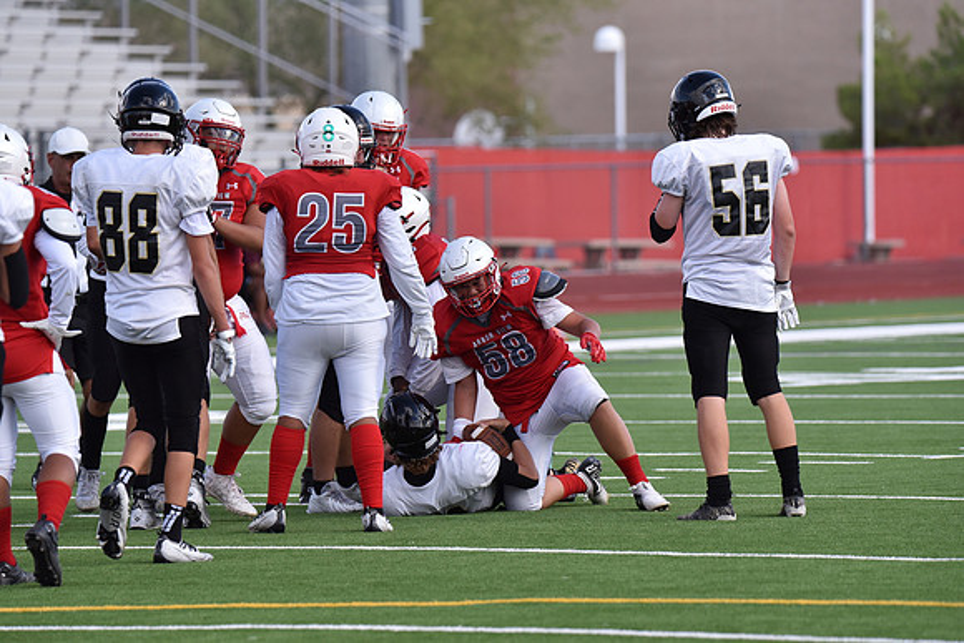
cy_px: 322
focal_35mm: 300
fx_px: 8035
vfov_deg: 4.6
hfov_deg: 6.9
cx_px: 482
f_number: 5.6
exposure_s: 1/3200
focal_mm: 300
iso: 1250
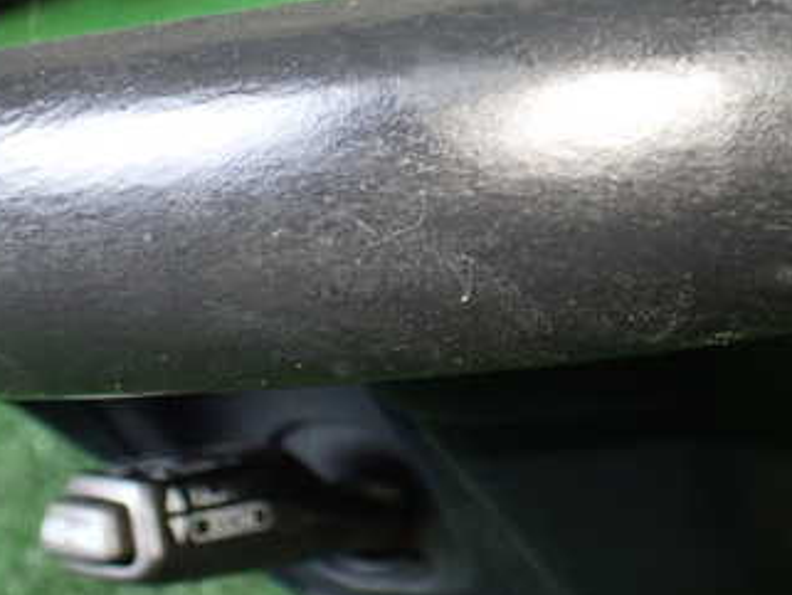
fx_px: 1282
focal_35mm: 56
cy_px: 156
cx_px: 666
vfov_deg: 25.8
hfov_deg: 33.1
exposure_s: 1/80
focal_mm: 5.4
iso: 800
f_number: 2.3
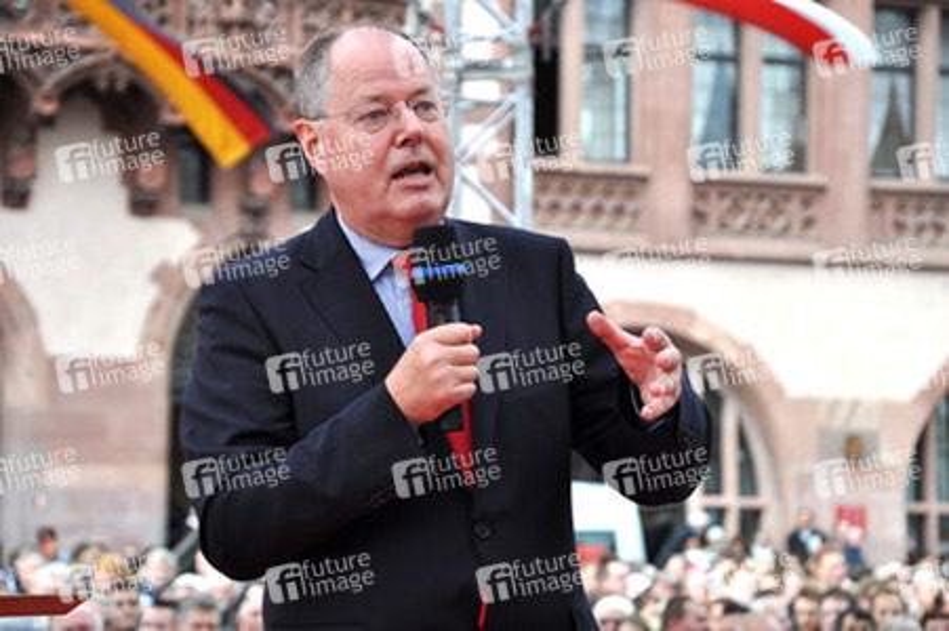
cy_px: 316
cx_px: 474
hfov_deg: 15.2
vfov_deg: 10.1
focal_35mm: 135
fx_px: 3556
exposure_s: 1/400
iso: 400
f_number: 5.6
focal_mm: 90
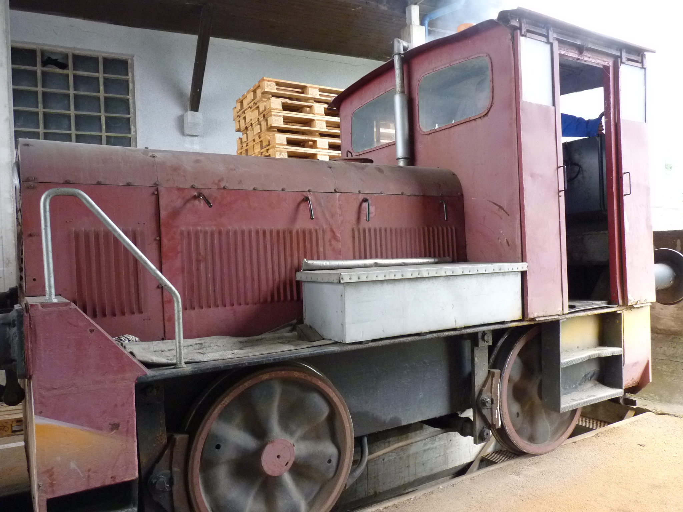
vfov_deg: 51.4
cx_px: 342
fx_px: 533
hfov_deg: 65.3
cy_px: 256
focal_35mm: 27
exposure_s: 1/20
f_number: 2.8
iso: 400
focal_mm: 4.8
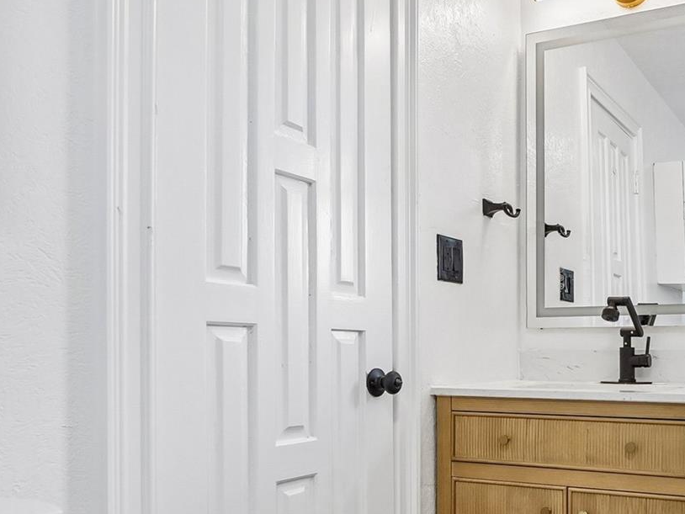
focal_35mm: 34
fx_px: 673
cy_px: 358
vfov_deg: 41.1
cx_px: 556
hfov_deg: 50.4
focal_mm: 12
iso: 320
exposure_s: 1/30
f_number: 8
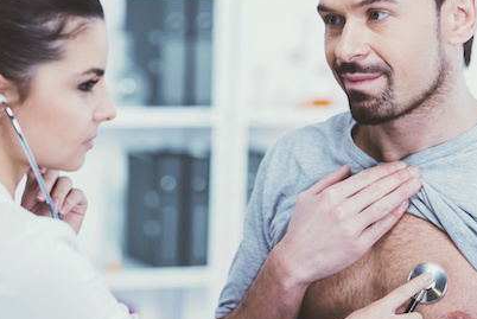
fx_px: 2573
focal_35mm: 194
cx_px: 253
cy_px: 137
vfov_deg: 7.1
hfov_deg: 10.6
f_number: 4
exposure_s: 1/100
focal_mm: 130
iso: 200
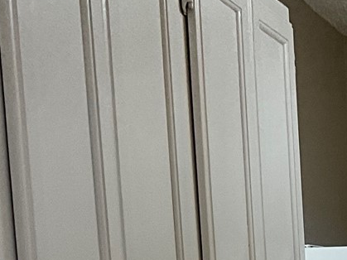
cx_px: 610
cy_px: 496
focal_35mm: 133
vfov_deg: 10.4
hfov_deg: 13.4
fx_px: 1333
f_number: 1.8
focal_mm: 3
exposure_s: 1/120
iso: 64
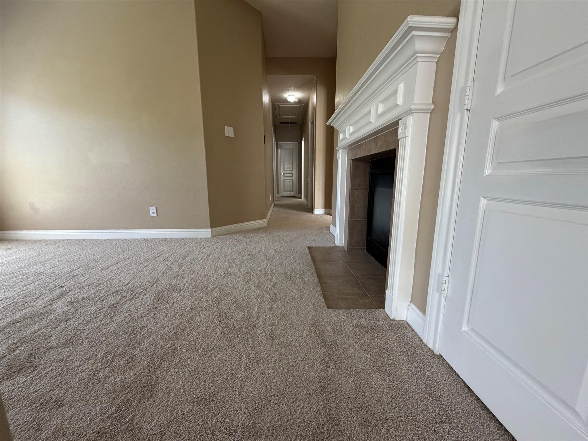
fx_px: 238
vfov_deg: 85.7
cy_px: 220
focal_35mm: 14
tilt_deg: -10.9
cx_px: 294
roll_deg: +0.8
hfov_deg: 102.1
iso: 320
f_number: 2.2
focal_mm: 2.22
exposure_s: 1/97
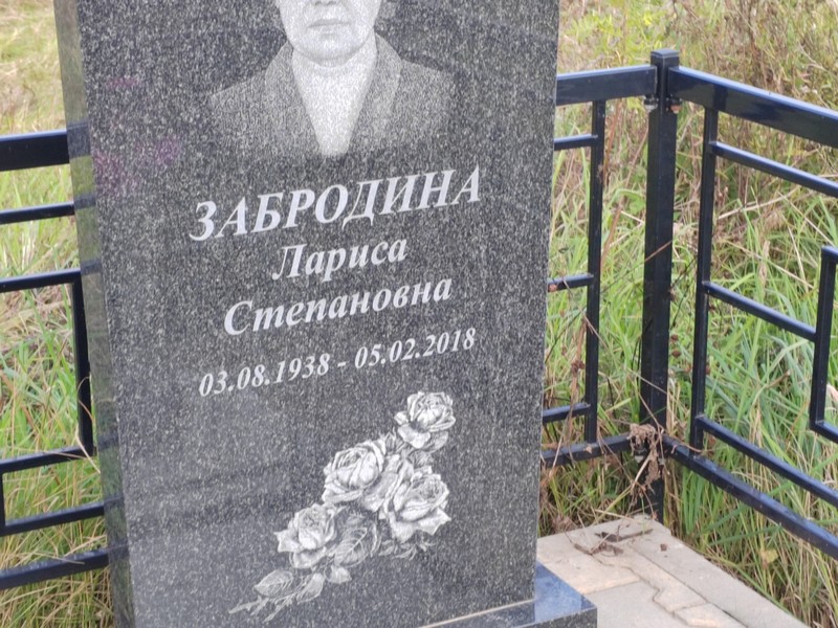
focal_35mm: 80
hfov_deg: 24.4
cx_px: 419
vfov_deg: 18.4
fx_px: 1937
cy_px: 314
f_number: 1.9
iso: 100
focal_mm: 5.52
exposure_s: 1/140
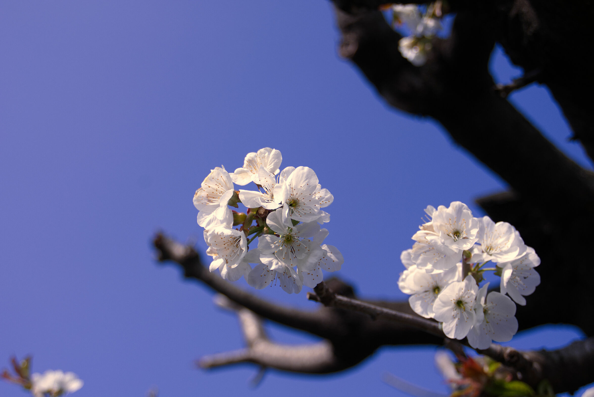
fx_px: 867
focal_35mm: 52
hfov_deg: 37.8
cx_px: 297
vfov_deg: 25.8
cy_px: 198
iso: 200
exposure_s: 1/2000
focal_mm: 35
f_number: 4.5
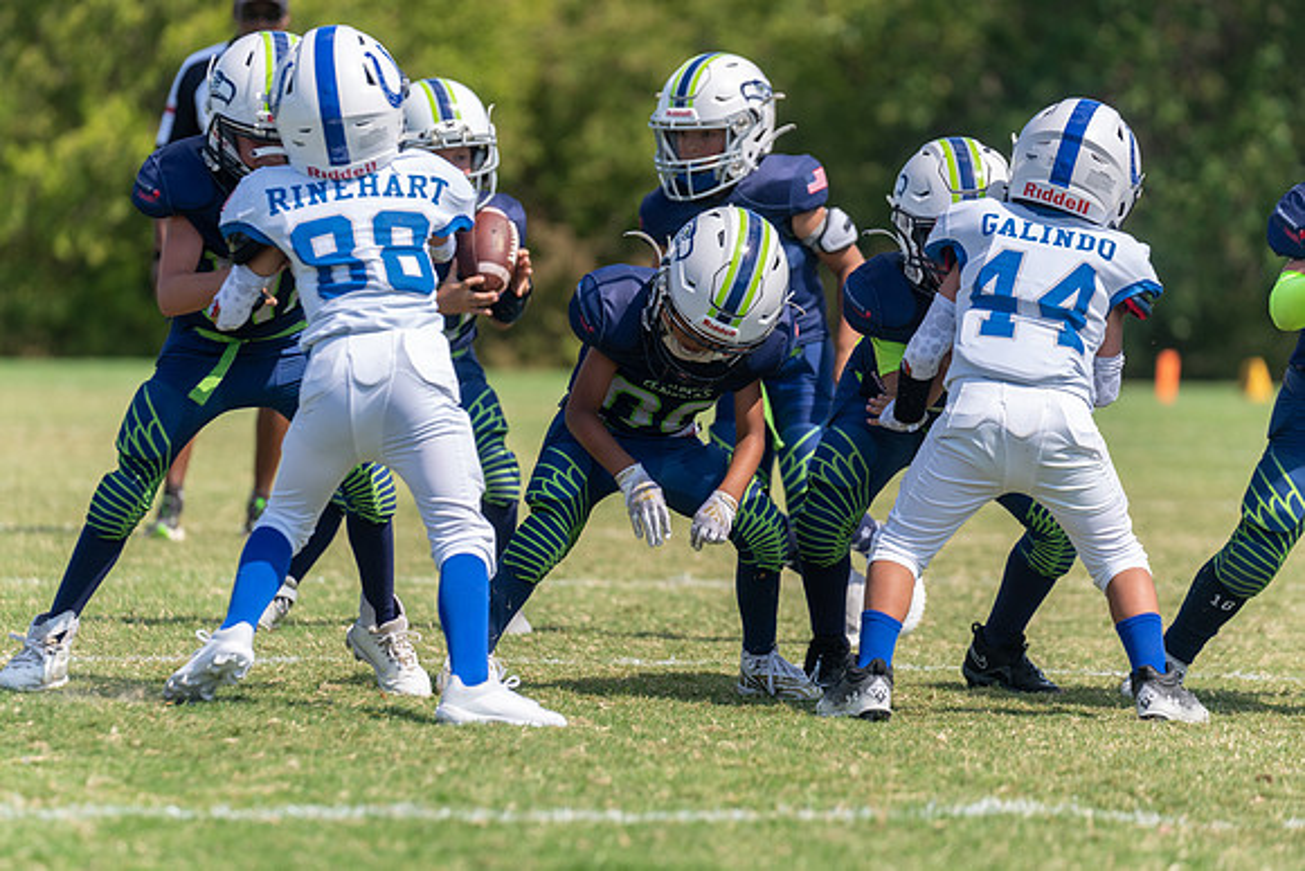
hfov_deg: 10.3
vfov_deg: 6.9
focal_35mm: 200
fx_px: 7251
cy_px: 436
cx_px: 652
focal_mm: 200
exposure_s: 1/1600
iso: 200
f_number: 4
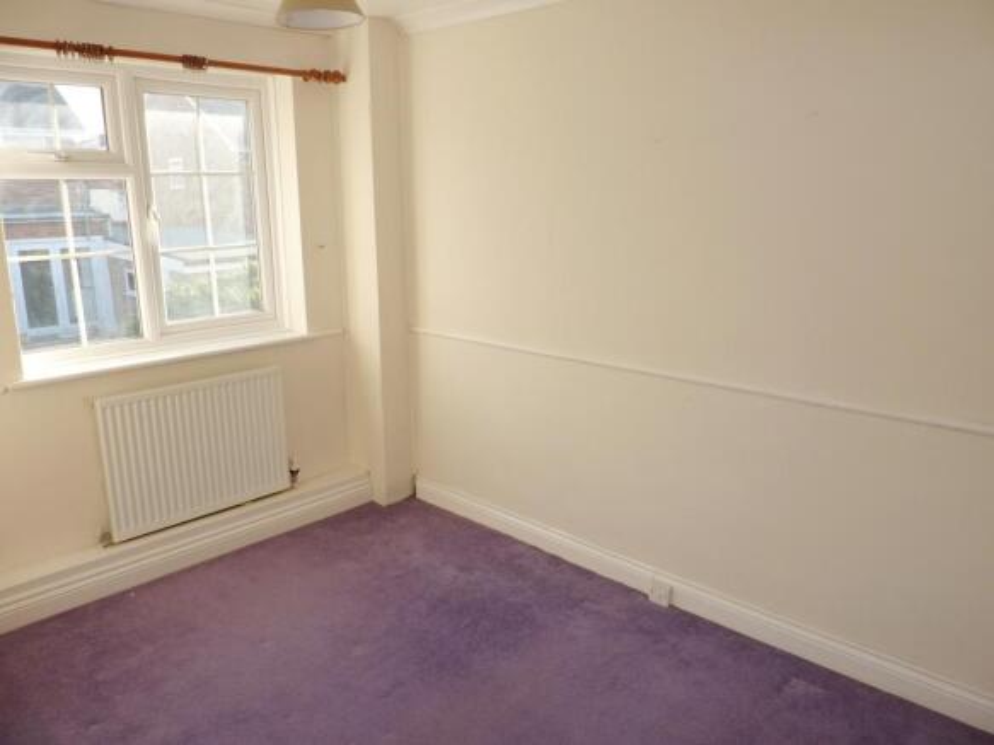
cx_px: 497
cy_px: 372
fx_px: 718
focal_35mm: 25
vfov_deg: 54.9
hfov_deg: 69.4
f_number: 3.3
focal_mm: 4.1
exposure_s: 1/80
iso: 100
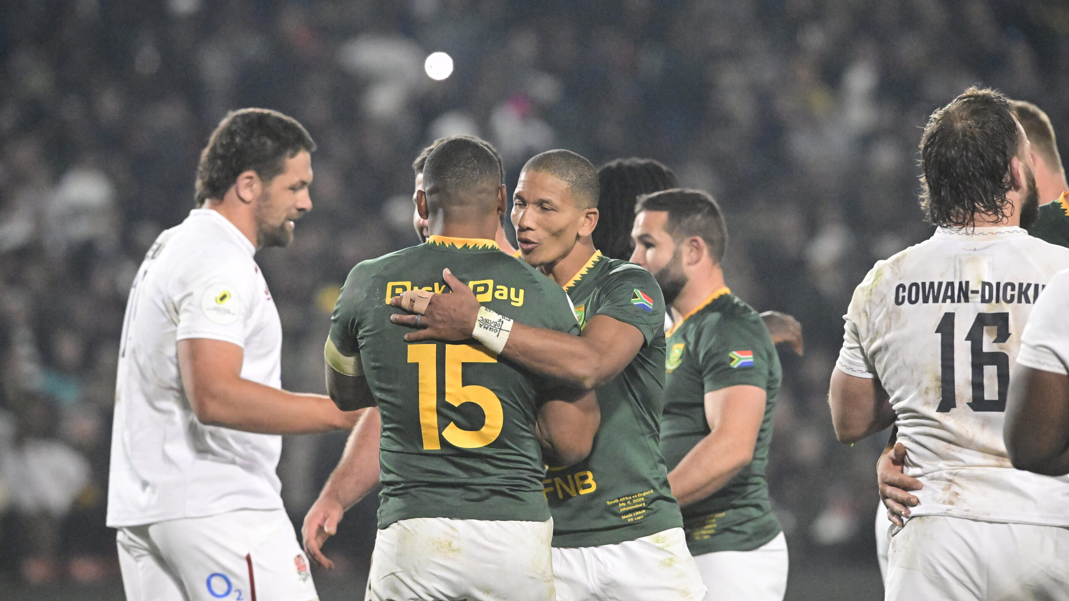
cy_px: 333
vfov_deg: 2.9
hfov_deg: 5.1
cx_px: 534
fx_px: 11906
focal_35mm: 420
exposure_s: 1/2000
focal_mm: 400
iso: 25600
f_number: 6.3
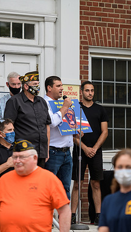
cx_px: 65
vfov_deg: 9.7
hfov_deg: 5.5
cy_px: 116
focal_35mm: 221
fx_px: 1363
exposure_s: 1/200
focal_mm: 140
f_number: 3.2
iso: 200
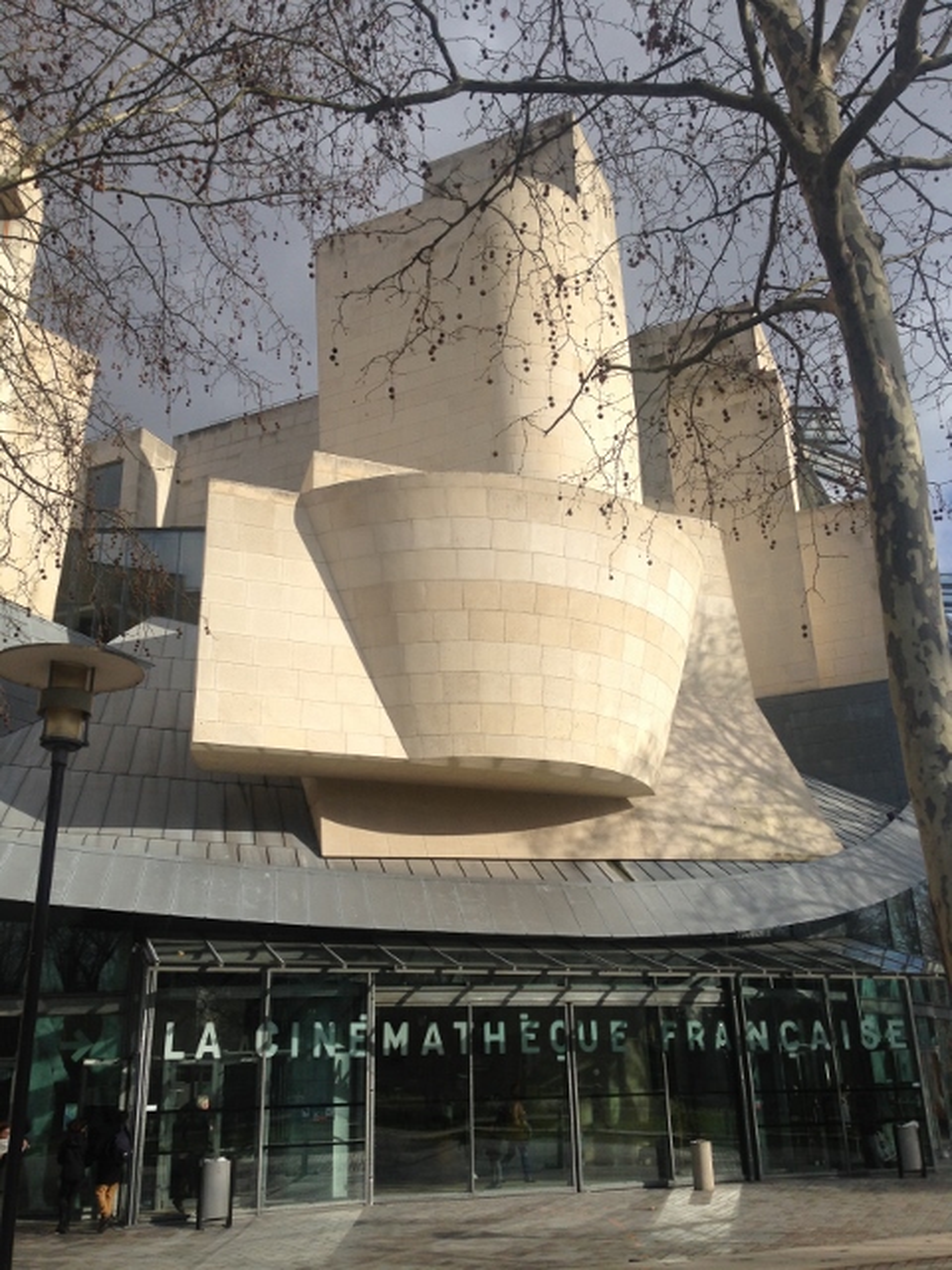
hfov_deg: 42.9
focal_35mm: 33
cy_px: 635
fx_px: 1210
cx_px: 476
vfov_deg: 55.4
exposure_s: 1/1869
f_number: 2.4
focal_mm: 4.13
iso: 50
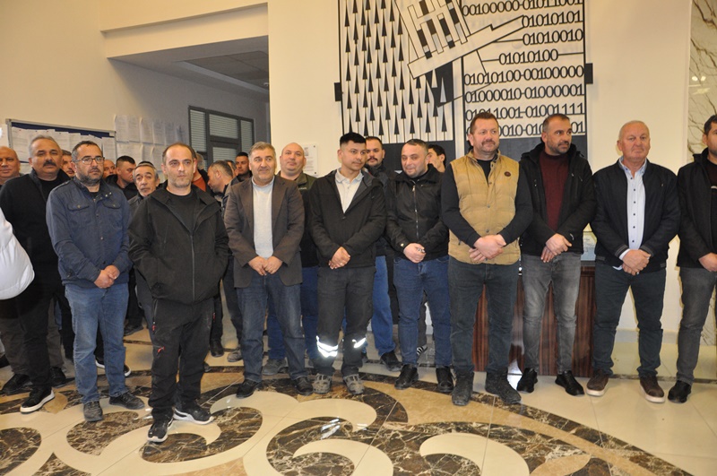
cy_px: 238
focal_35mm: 27
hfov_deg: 67.5
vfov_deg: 47.8
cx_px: 358
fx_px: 537
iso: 1600
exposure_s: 1/60
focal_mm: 18
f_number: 5
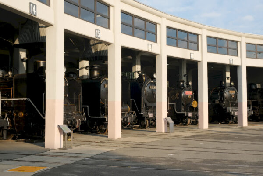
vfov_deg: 29.9
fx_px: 329
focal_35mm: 45
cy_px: 88
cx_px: 132
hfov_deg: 43.6
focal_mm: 30.2
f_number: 10
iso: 400
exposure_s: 1/250
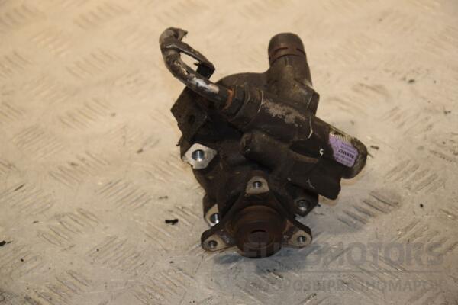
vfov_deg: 10.8
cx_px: 229
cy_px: 152
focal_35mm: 128
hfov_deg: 16.1
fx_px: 1622
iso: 800
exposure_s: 1/200
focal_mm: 85
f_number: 6.3
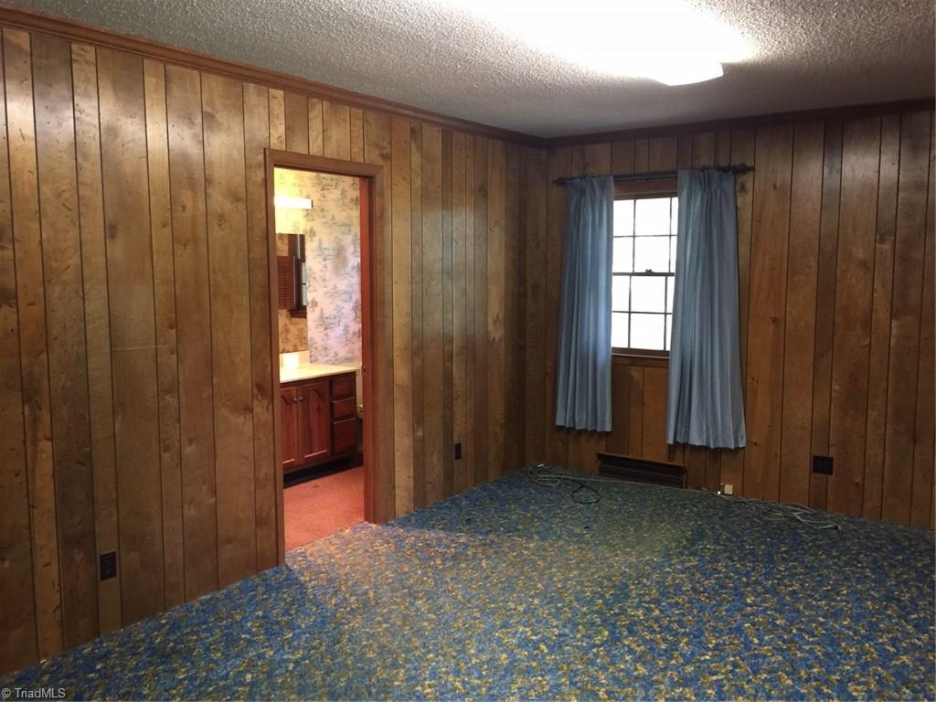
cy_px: 351
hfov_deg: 61.7
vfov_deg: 48.2
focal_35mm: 29
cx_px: 468
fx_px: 784
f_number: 2.2
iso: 80
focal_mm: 4.15
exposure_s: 1/15
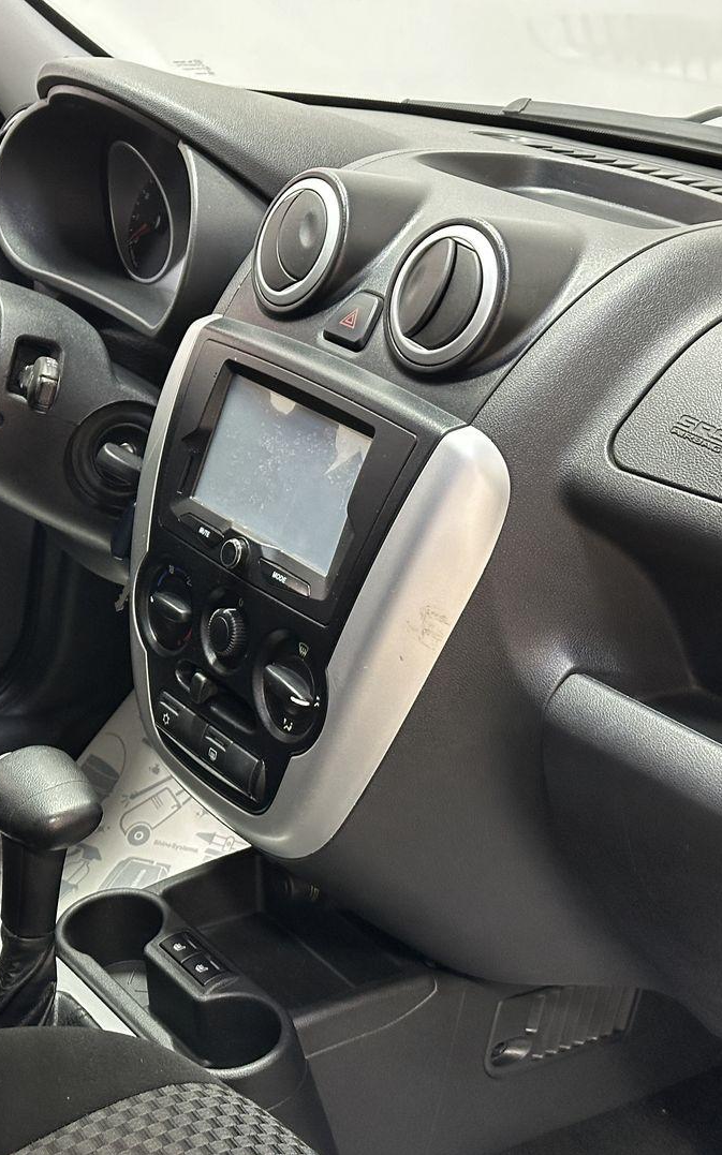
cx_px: 55
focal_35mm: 68
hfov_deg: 18.8
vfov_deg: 30.2
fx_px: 2141
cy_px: 578
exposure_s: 1/33
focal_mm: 6.86
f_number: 1.78
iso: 400
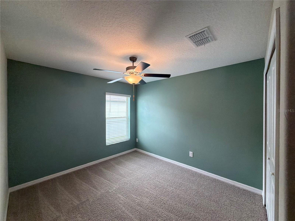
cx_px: 148
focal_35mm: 14
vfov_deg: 85.7
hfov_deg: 102.1
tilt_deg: -1.1
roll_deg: +0.1
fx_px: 119
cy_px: 110
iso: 250
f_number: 2.2
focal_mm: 2.22
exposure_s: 1/120
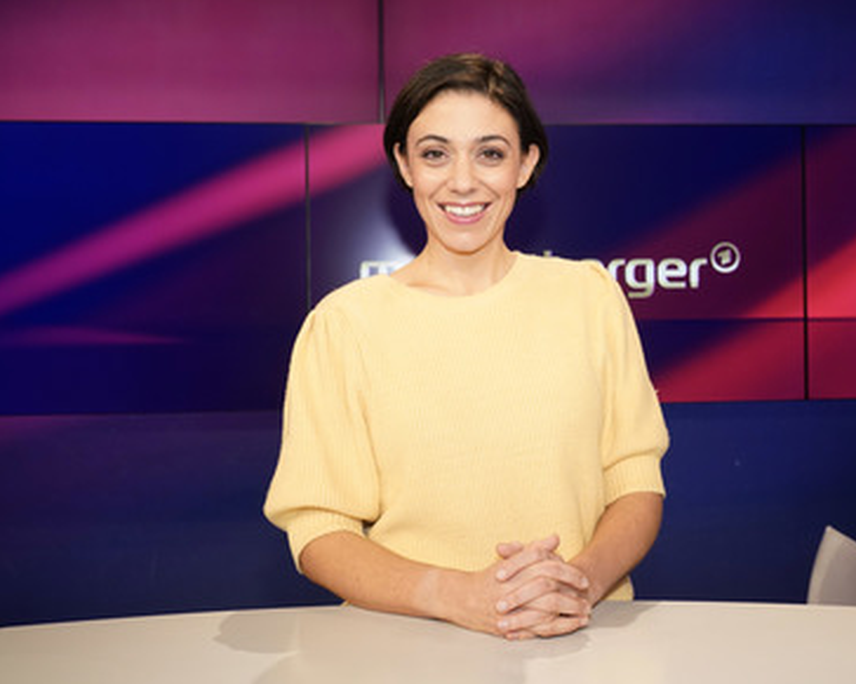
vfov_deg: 41.1
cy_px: 348
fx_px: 912
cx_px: 450
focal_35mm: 36
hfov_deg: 50.3
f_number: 5
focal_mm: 31
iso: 2000
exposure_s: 1/125
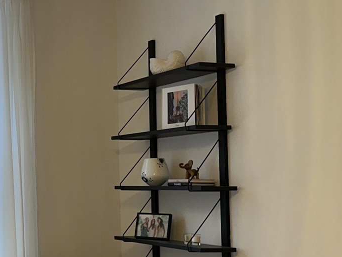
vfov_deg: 21.0
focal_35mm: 70
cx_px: -78
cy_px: 150
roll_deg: +0.3
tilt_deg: +3.0
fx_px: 691
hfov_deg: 24.8
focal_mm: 6.86
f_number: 1.78
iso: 125
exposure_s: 1/100
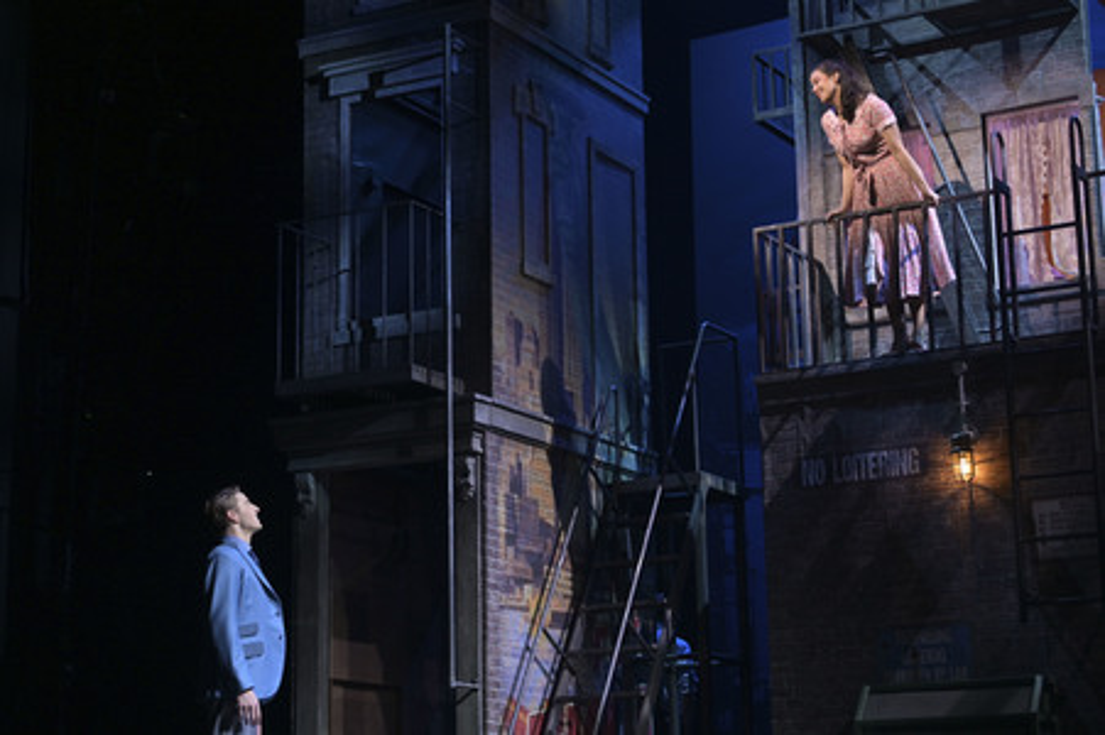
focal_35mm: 70
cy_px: 368
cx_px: 552
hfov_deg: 28.9
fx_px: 2147
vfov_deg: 19.4
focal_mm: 70
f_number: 4.5
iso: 1000
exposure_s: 1/100
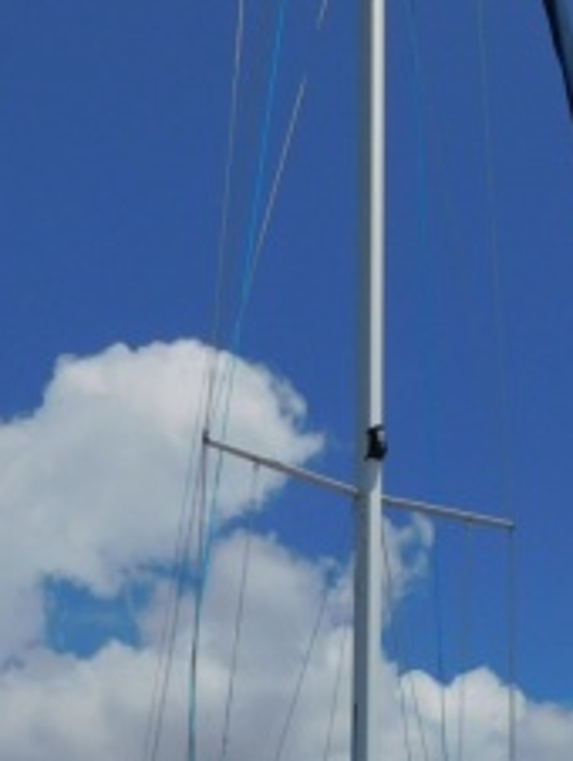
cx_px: 452
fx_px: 1344
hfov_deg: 23.7
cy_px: 879
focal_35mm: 61
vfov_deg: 28.2
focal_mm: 4
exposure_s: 1/1250
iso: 125
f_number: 6
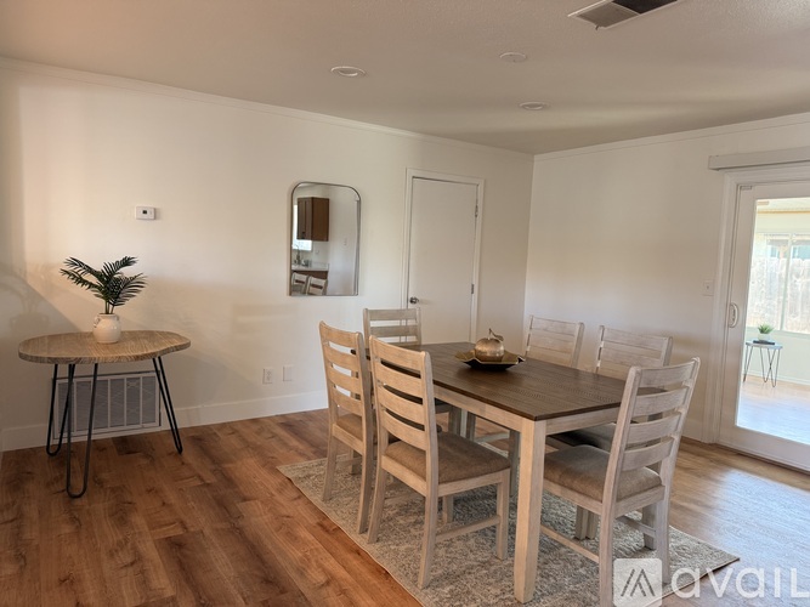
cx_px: 405
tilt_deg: -5.2
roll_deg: -2.5
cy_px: 304
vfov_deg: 56.8
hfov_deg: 71.6
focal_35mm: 24
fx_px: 561
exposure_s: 1/60
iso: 160
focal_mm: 6.76
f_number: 1.78
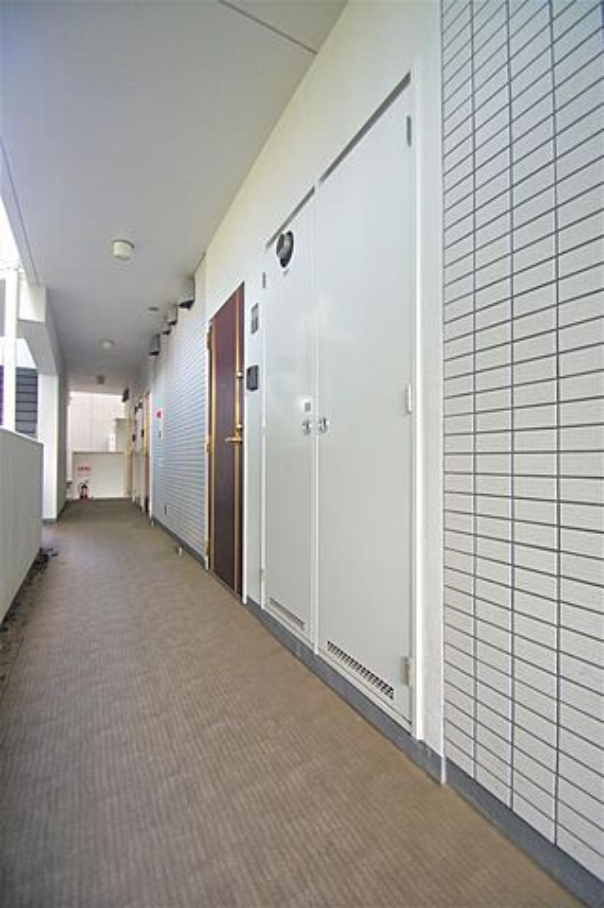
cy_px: 454
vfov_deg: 100.4
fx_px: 378
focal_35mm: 15
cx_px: 302
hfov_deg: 77.2
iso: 160
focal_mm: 10
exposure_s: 1/30
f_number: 3.5
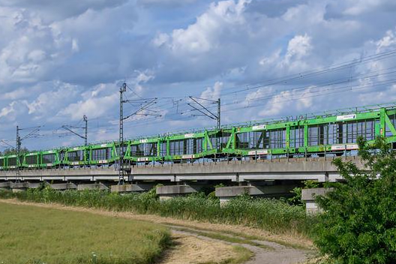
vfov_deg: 18.2
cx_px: 334
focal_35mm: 75
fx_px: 825
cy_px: 164
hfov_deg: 26.3
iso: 200
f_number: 8
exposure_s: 1/1000
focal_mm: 22
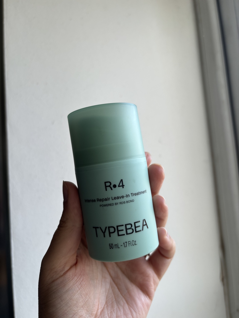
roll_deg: +4.4
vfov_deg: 67.3
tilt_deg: +5.4
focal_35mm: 26
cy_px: 159
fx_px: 239
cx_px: 120
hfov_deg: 53.1
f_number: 1.6
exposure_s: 1/121
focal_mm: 5.96
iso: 32
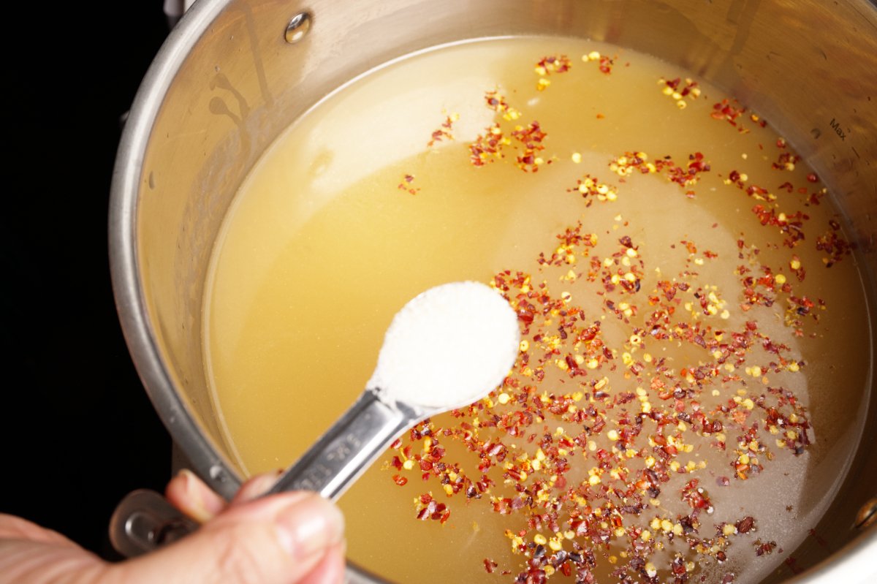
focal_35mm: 43
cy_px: 292
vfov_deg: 31.2
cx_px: 438
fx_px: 1047
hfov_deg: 45.4
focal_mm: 43
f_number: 9
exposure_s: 1/1000
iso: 1000
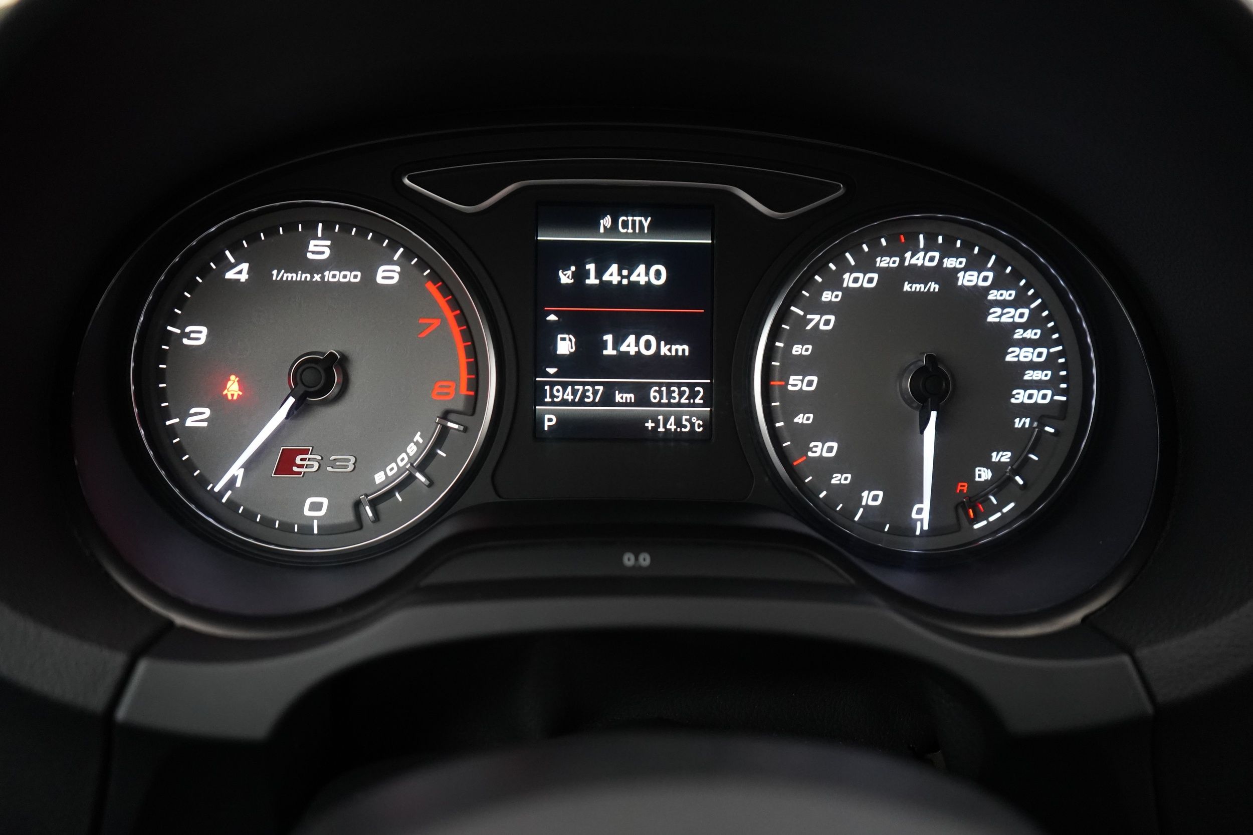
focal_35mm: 31
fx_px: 1079
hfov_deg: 60.3
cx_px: 626
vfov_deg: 42.3
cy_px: 418
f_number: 4
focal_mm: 31
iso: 5000
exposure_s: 1/60
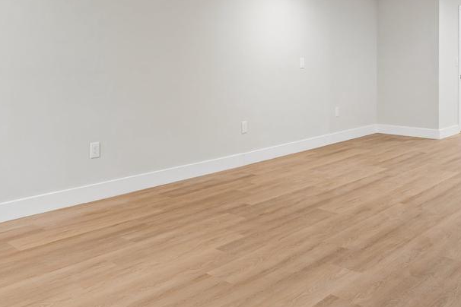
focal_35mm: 38
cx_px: 227
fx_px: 487
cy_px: 80
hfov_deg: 50.7
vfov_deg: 34.4
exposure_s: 1/2.5
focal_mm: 16
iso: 200
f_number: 4
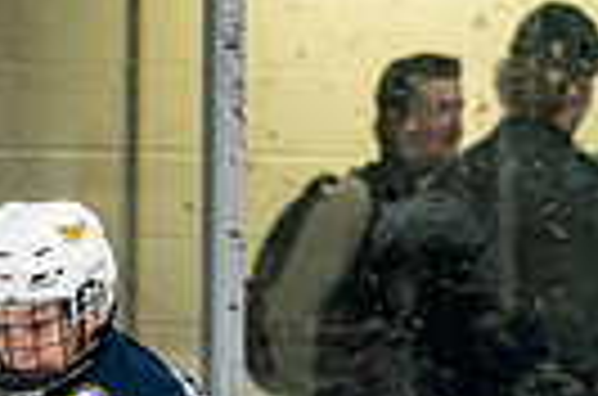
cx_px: 667
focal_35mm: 611
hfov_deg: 3.4
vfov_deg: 2.2
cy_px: 785
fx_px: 10125
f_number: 3.2
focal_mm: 100
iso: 2000
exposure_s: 1/640
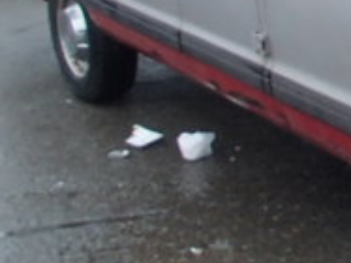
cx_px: 511
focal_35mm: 96
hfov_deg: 18.4
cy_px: -41
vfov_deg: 14.9
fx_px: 973
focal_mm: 5
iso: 400
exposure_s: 1/30
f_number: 3.9
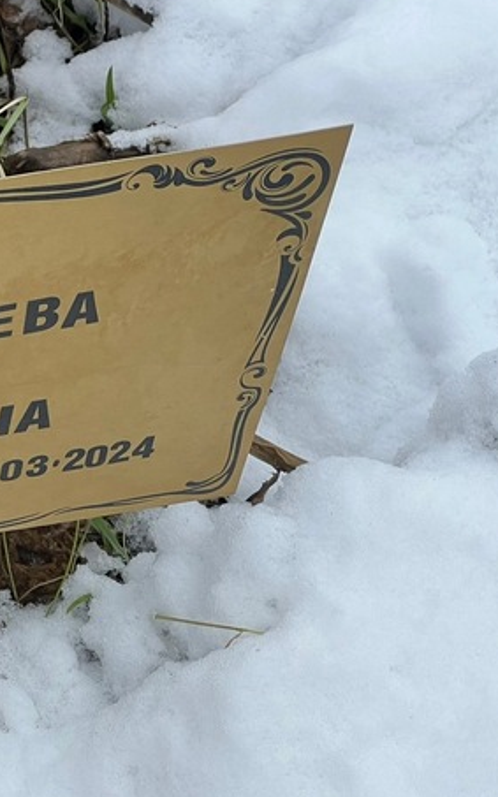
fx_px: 3128
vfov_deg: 14.5
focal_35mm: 144
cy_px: 501
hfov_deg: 9.0
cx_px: -123
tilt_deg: -56.0
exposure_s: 1/99
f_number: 2.8
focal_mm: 9
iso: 32
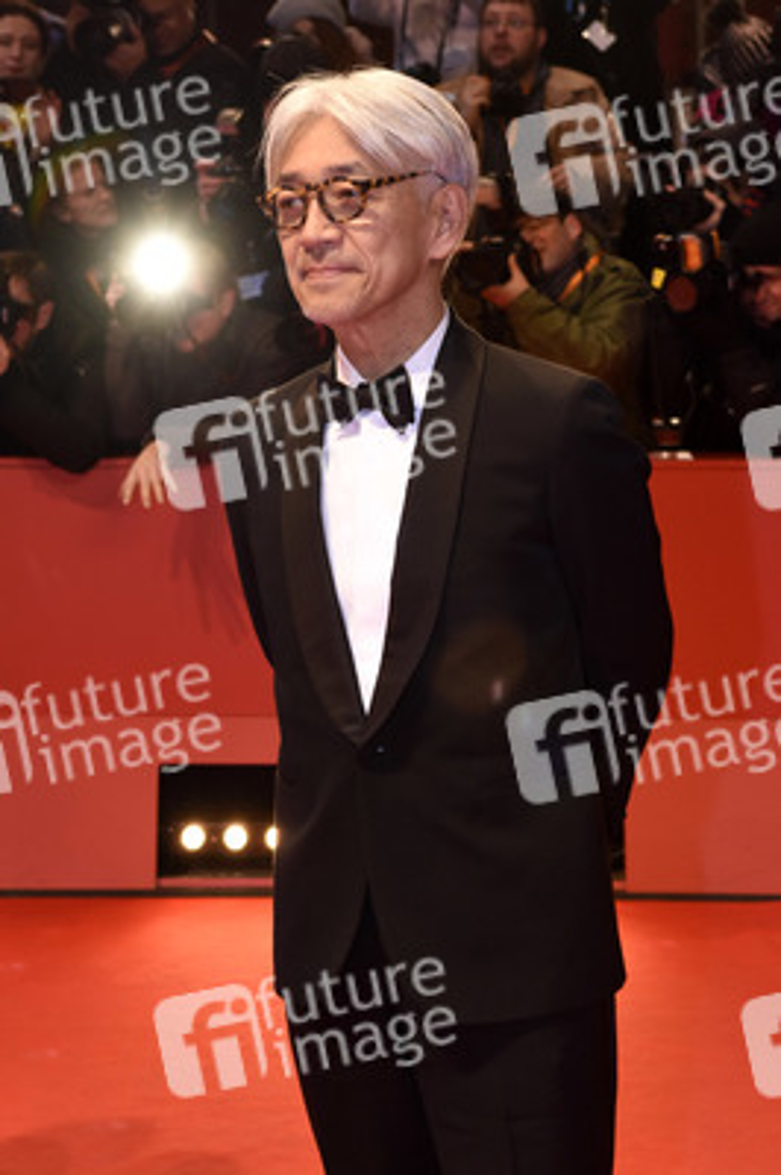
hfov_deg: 20.6
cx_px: 390
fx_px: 2151
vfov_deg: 30.5
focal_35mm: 66
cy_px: 588
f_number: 5
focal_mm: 44
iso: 1250
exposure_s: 1/125
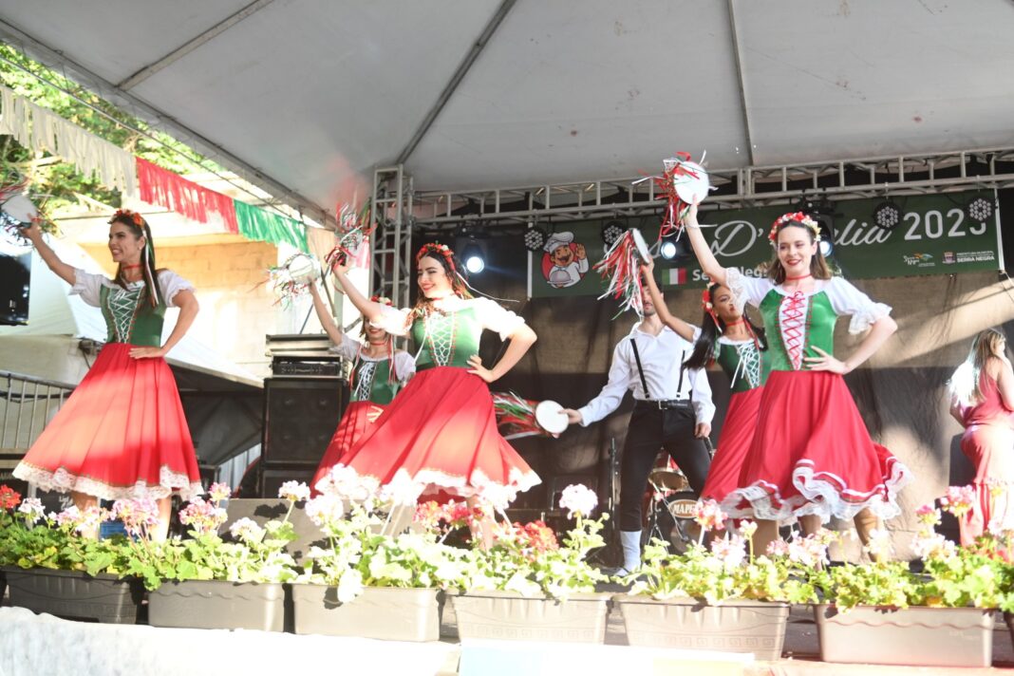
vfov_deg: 31.9
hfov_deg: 46.4
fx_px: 1183
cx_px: 507
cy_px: 338
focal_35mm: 42
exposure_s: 1/160
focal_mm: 28
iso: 640
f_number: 2.8
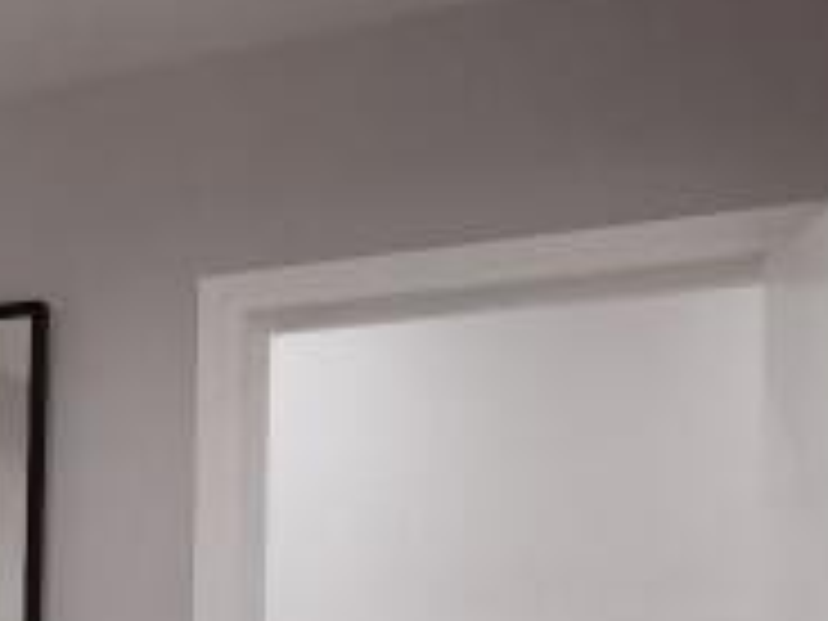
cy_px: 760
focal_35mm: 89
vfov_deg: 15.9
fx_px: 2129
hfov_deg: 16.1
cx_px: -904
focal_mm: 2.35
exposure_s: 1/33.3
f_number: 2.2
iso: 160
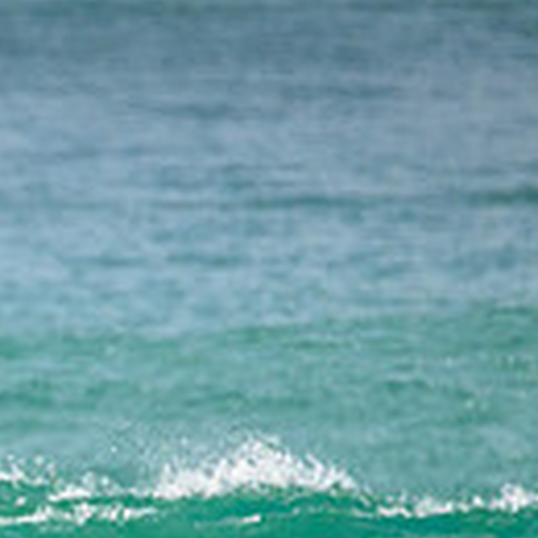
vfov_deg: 0.6
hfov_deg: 0.6
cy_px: 693
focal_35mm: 3028
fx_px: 53243
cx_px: -426
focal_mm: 800
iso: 1100
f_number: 11
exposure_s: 1/3200
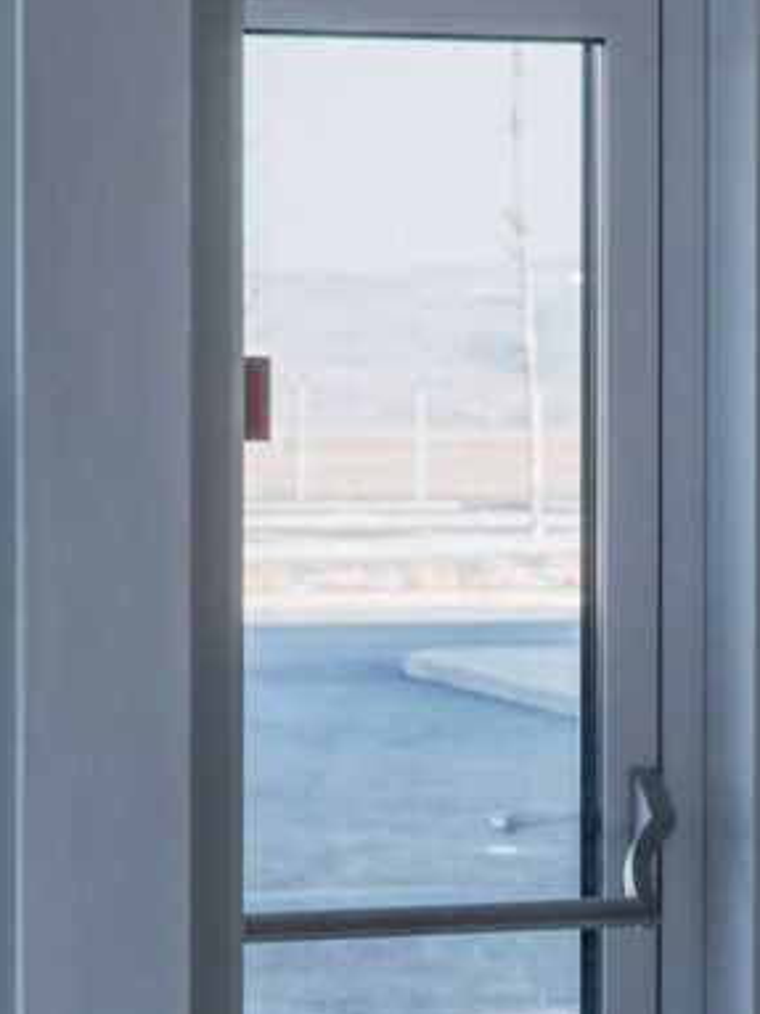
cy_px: 637
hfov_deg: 6.6
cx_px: -13
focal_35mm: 225
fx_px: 6590
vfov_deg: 8.8
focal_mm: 35
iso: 400
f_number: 4.5
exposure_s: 1/320
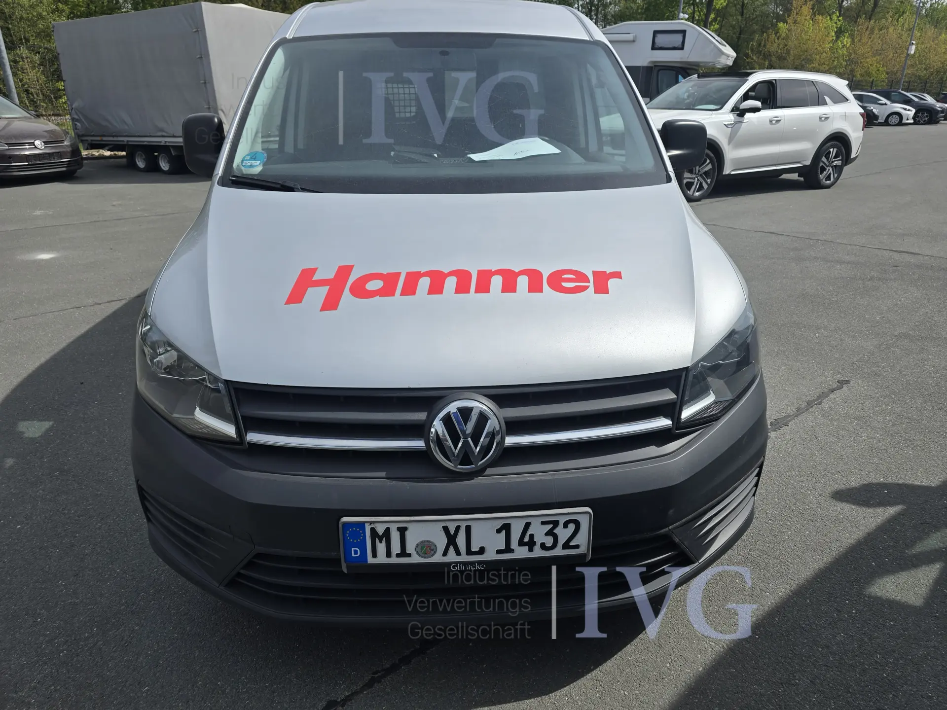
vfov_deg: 58.9
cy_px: 355
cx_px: 474
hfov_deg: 73.9
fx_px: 629
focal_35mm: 23
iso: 12
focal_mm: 6.3
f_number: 1.7
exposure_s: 1/1053
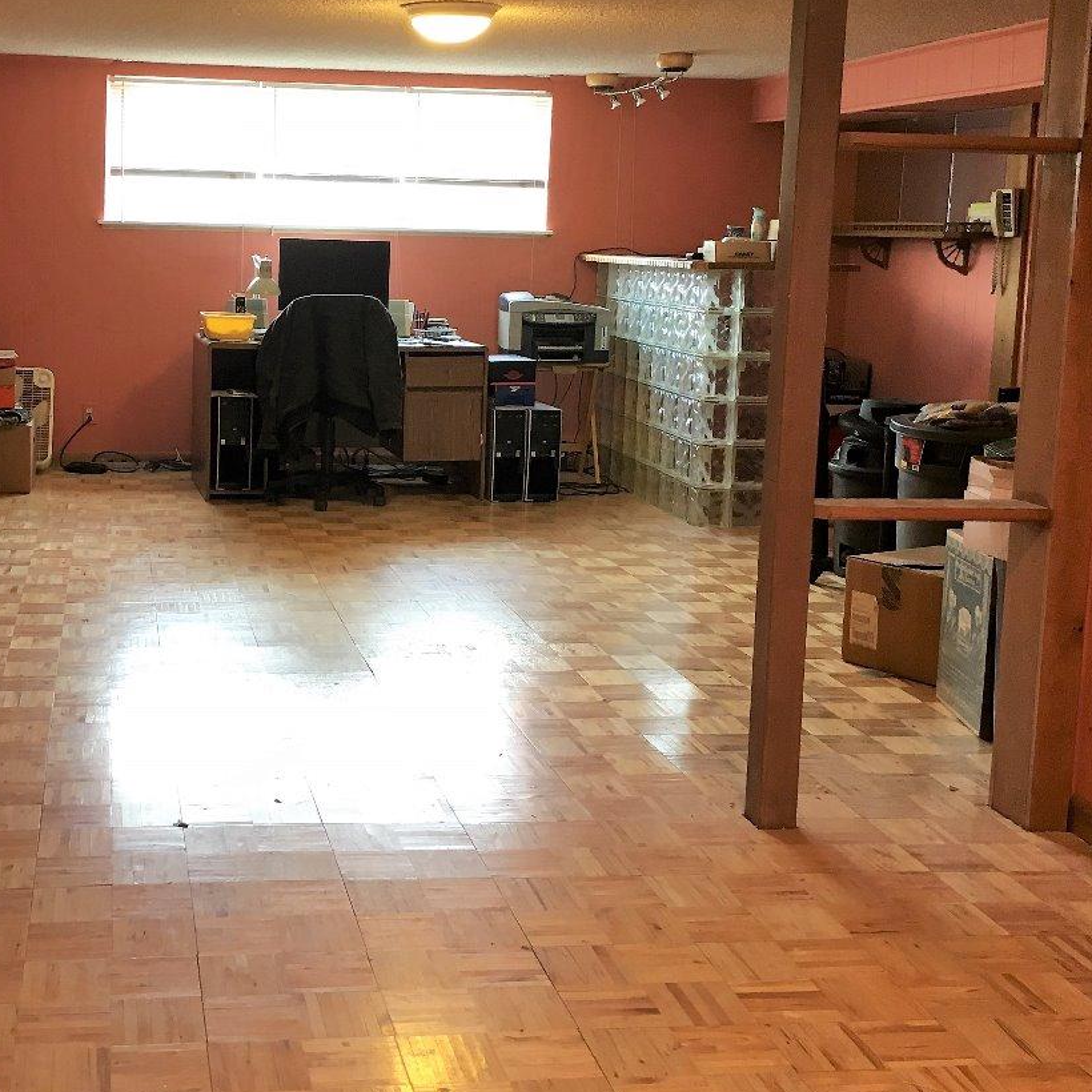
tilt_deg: -8.0
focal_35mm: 45
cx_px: 285
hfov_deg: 36.7
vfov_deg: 37.4
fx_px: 1606
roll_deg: -1.8
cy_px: 434
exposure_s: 1/30
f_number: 2.2
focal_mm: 4.15
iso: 80
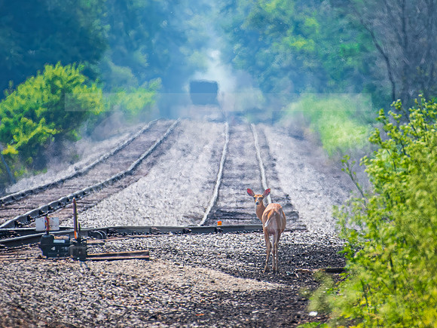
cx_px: 278
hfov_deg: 2.1
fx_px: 11775
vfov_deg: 1.6
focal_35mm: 933
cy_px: 161
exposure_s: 1/2500
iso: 640
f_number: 5.6
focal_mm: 500
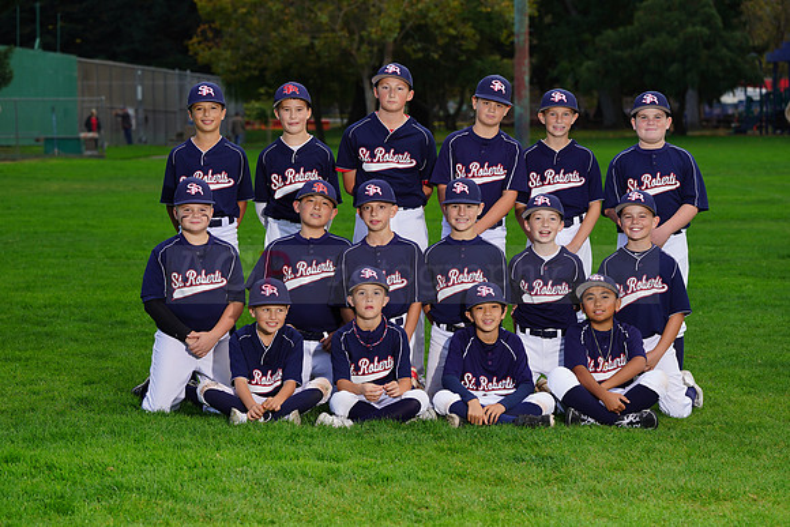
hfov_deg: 15.2
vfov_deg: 10.2
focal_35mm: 135
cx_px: 395
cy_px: 264
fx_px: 2963
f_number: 7.1
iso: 160
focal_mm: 135
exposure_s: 1/200
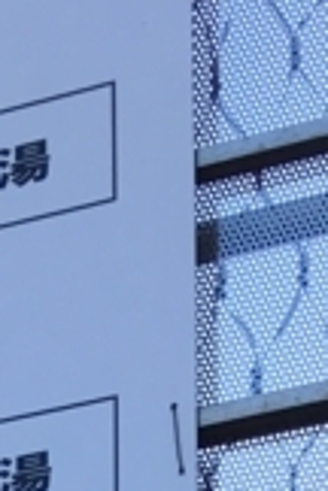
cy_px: 1512
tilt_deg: +6.9
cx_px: 91
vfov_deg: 8.7
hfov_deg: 7.2
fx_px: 2610
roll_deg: -0.6
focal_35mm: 191
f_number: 2.2
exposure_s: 1/396
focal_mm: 4.15
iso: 25
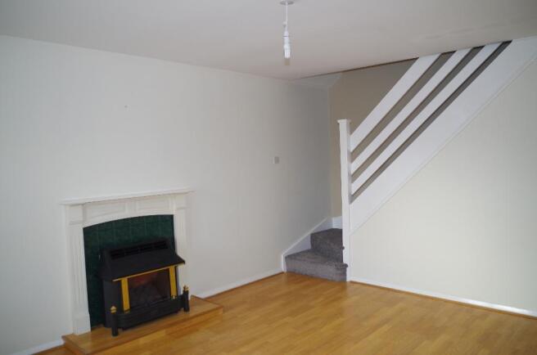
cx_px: 268
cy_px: 178
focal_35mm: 27
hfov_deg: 67.5
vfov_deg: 47.7
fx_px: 402
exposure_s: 1/60
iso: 400
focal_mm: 18
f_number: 3.5
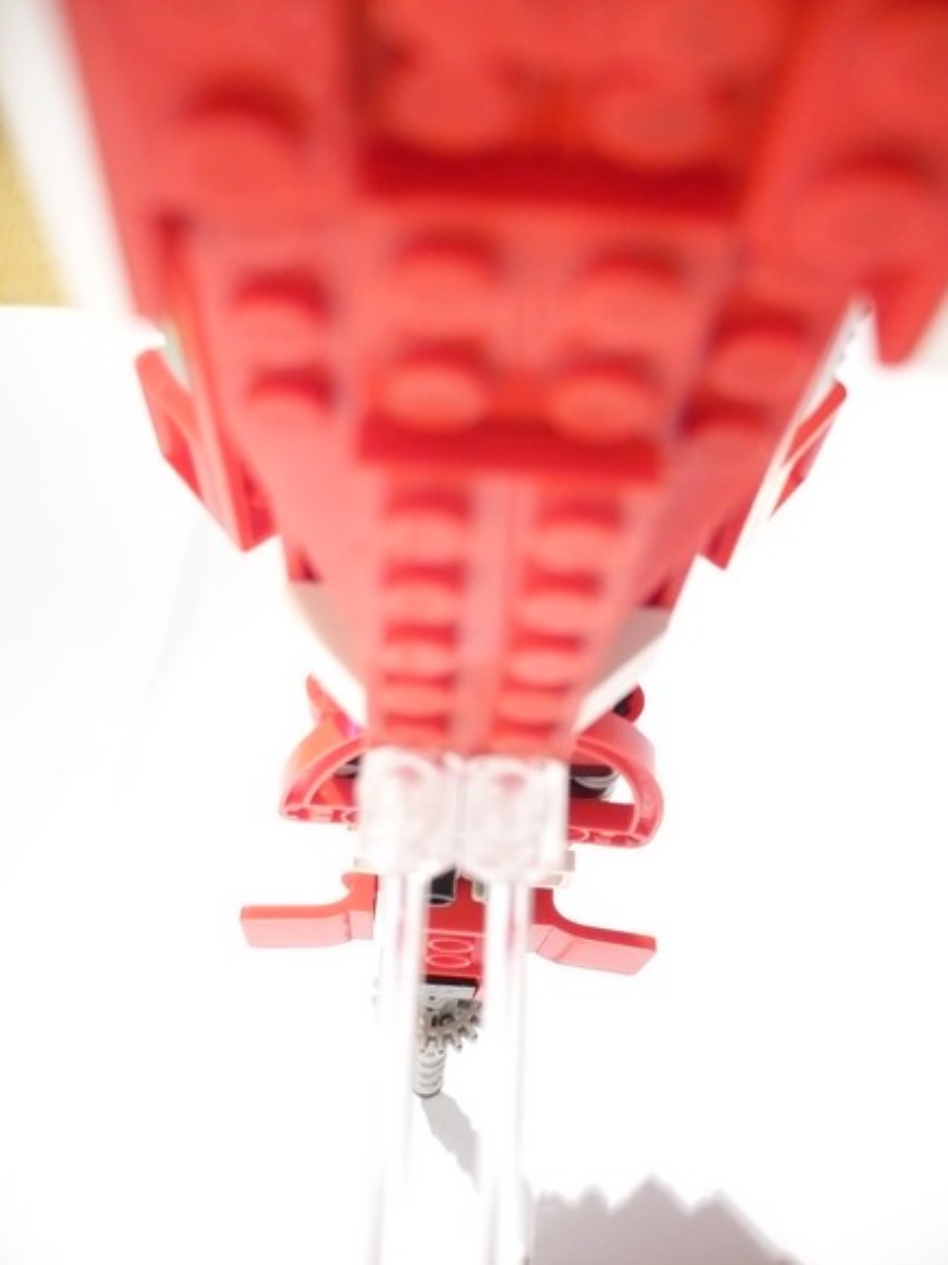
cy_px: 640
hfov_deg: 39.6
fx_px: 1315
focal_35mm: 36
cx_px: 464
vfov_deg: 51.4
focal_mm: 5.8
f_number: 2.8
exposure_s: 1/8
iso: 200
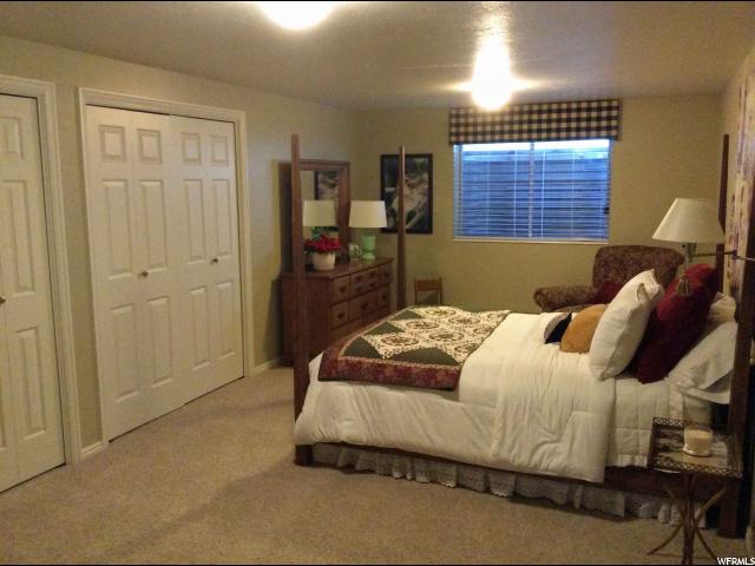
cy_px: 283
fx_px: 698
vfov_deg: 44.2
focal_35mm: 32
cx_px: 378
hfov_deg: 56.8
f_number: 2.4
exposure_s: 1/15
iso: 400
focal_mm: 3.3
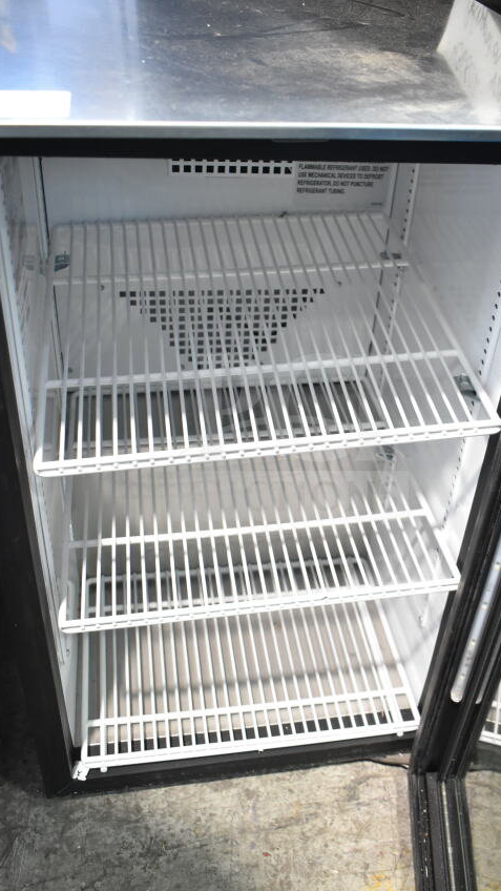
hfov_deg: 33.2
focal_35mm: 36
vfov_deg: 55.9
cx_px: 290
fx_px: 840
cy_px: 437
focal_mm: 21
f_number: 3.8
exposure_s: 1/30
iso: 1800
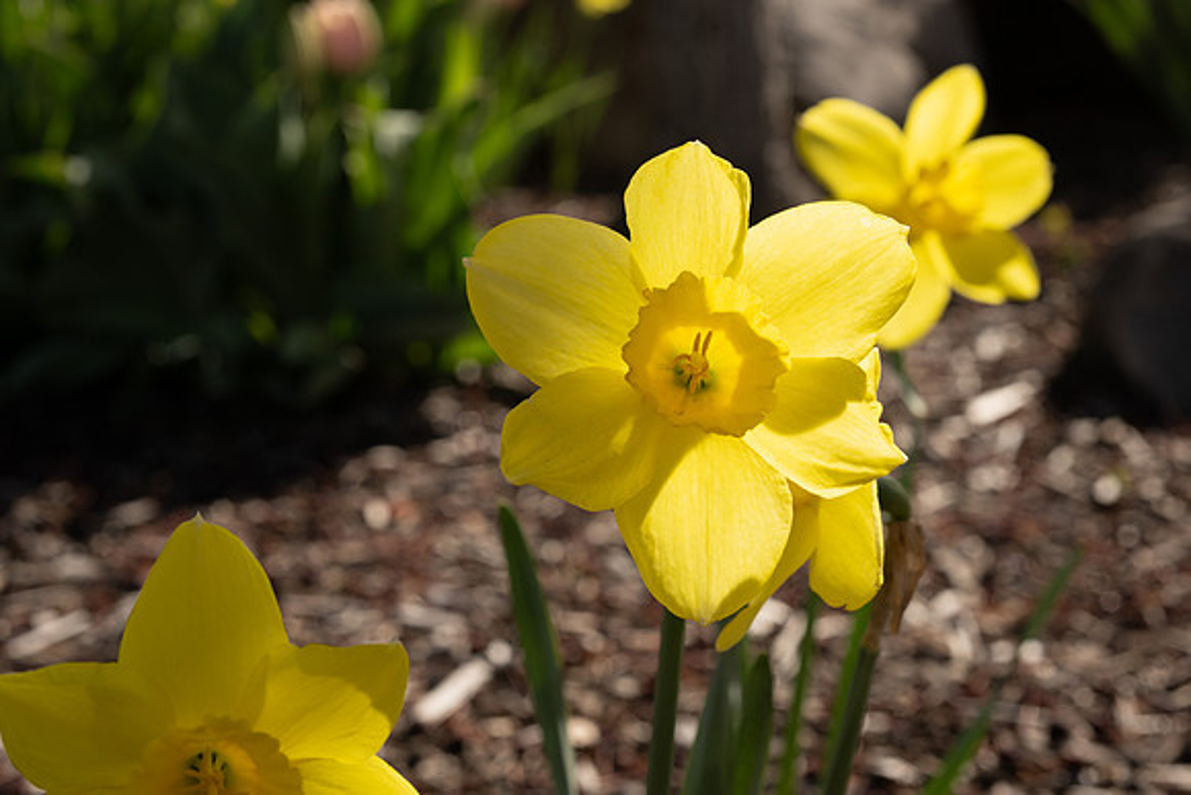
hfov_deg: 33.4
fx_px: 1985
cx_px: 596
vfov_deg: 22.6
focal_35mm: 60
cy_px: 398
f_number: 11
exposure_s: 1/320
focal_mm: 60
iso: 320
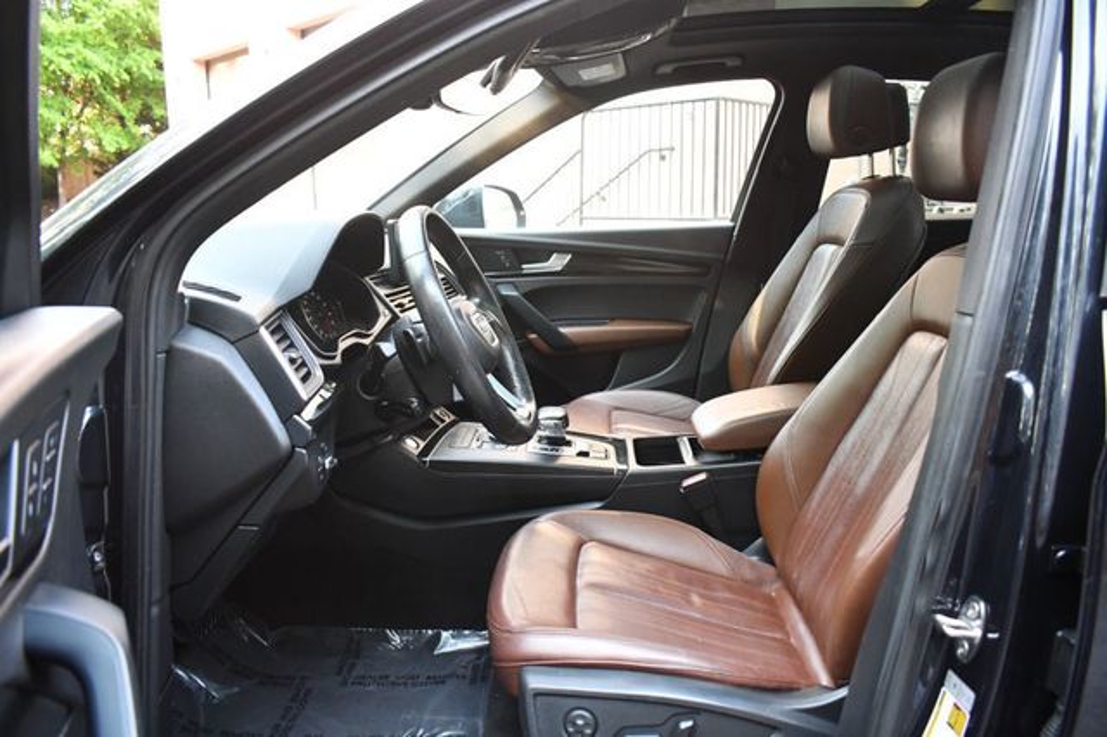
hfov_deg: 67.4
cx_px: 554
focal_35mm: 27
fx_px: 830
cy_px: 368
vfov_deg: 47.9
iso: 2500
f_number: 3.5
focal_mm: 18
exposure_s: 1/125
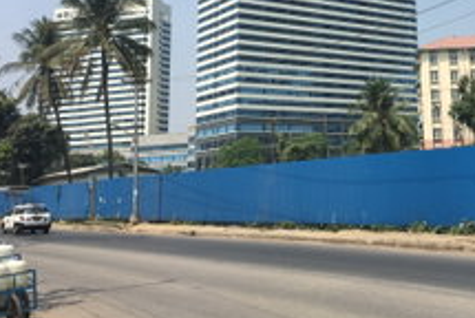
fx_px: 740
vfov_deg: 23.7
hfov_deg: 34.7
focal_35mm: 56
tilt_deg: +12.8
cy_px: 40
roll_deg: +1.1
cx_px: 365
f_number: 2.2
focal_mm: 4.15
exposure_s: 1/1672
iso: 25
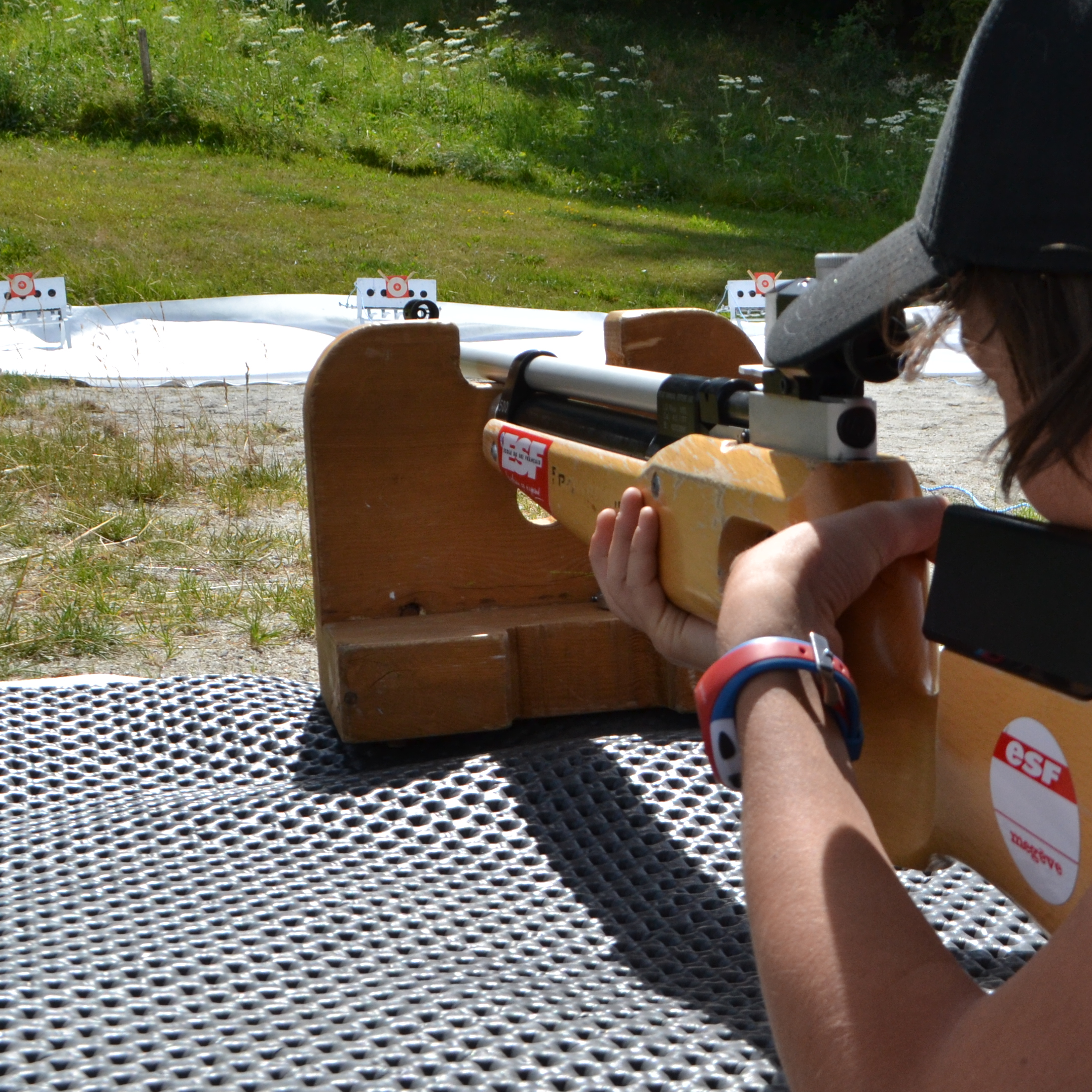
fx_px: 2141
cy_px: 502
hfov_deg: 28.5
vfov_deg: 28.6
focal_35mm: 60
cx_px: 707
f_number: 10
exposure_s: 1/500
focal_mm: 22
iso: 400
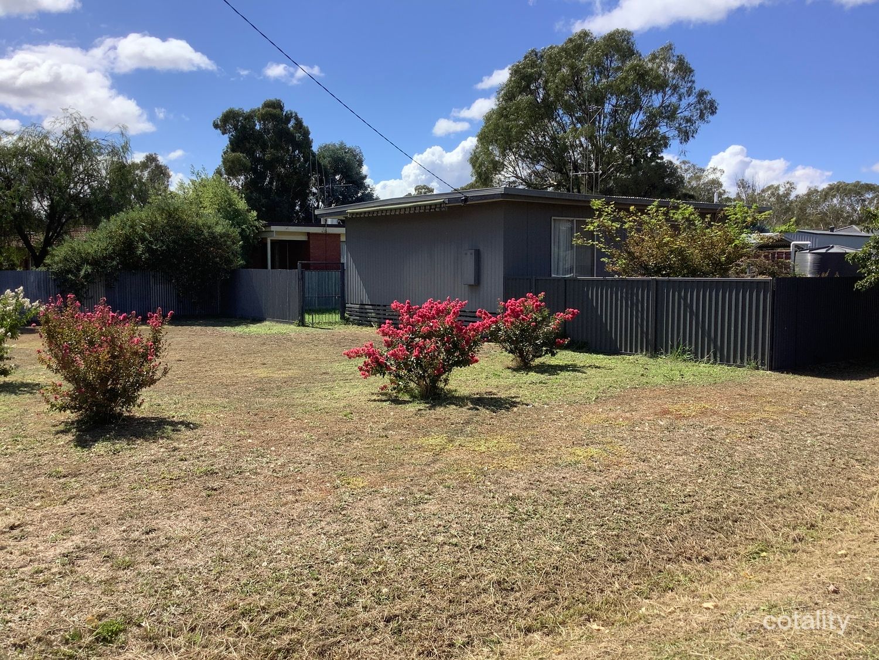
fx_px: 787
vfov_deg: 45.4
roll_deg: -1.0
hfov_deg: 58.4
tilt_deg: -5.1
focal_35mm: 31
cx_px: 440
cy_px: 330
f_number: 2.4
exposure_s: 1/1235
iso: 25
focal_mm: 3.3
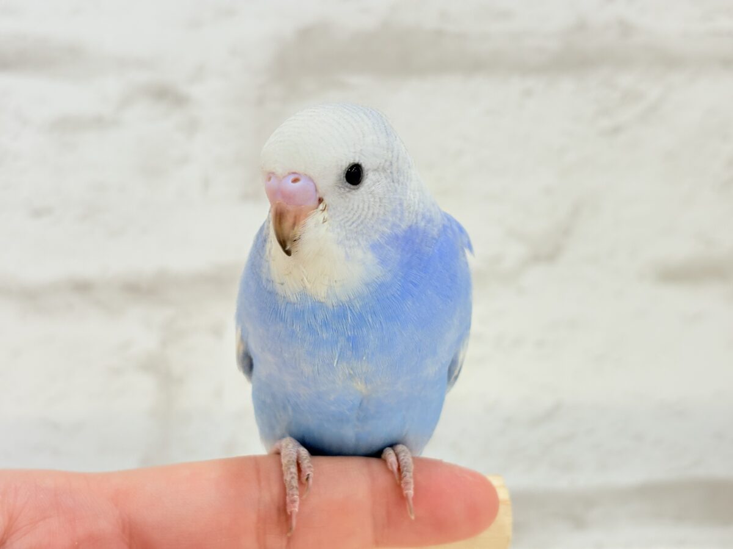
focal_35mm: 52
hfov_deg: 36.8
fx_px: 1101
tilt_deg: -3.5
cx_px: 366
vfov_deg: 28.0
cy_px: 274
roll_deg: +1.4
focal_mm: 5.96
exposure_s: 1/100
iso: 64
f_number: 1.6
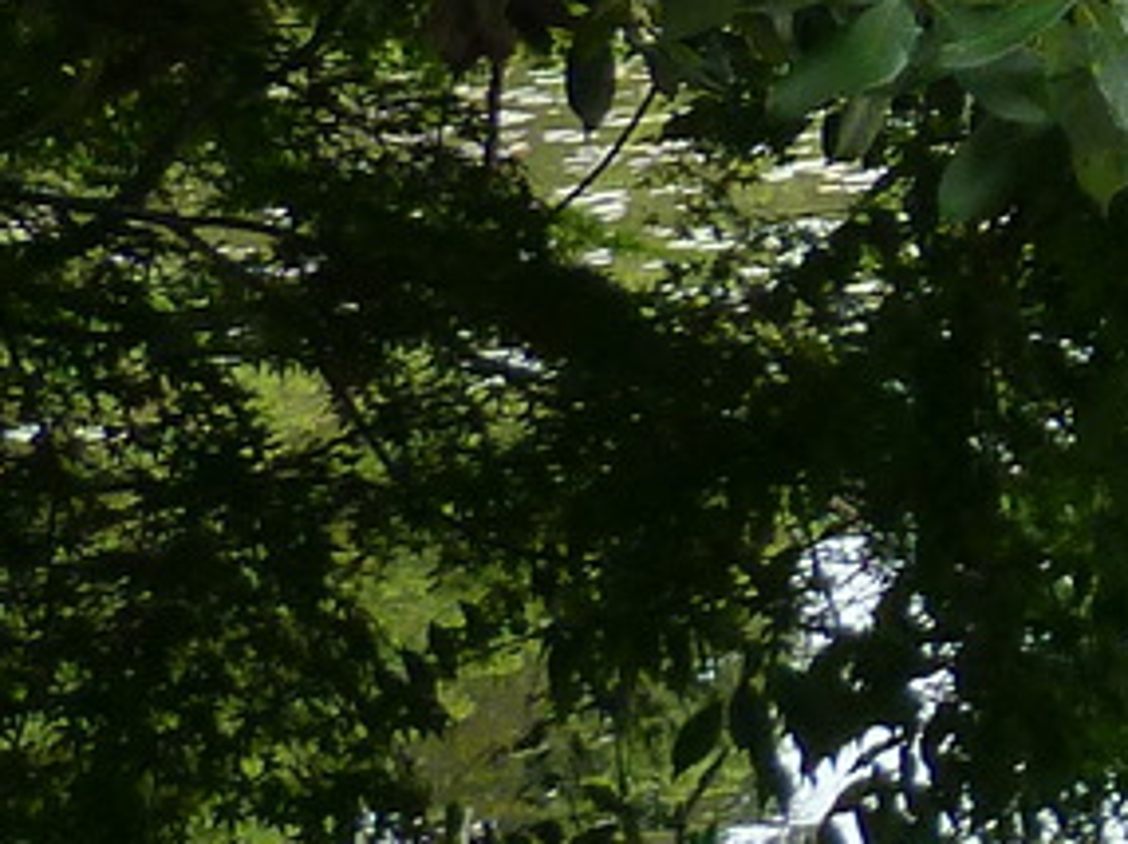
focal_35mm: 140
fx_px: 4558
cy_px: -387
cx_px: 2879
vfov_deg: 10.3
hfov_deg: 11.3
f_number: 3.3
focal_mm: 4.1
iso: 125
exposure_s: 1/80
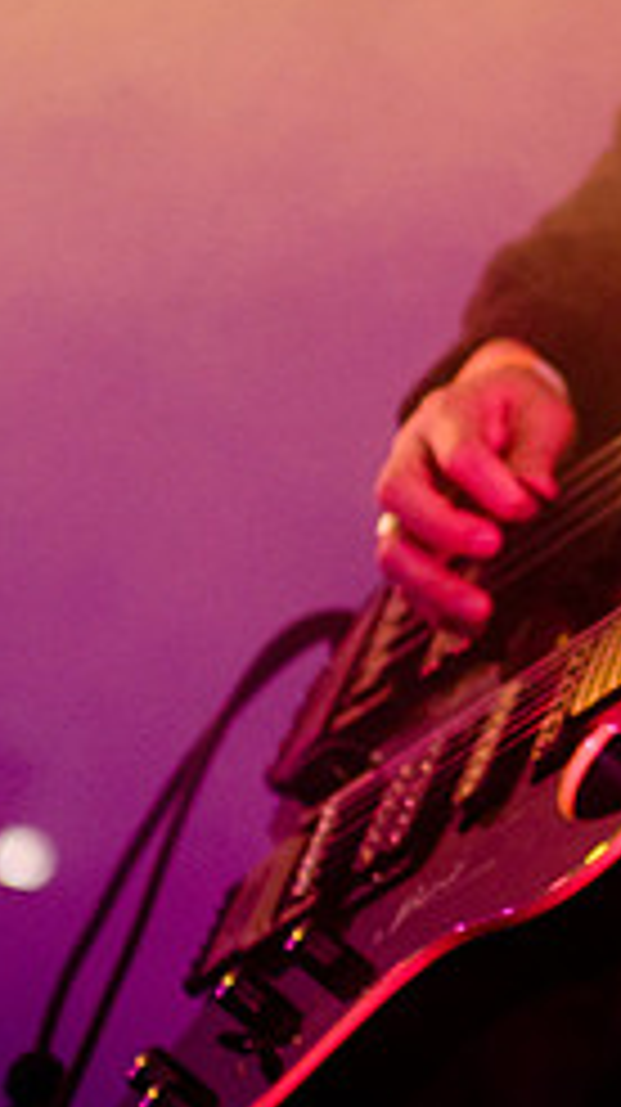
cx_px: 900
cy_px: 443
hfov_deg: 4.7
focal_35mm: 259
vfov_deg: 8.3
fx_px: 7598
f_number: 2.8
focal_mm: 70
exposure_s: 1/160
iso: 800
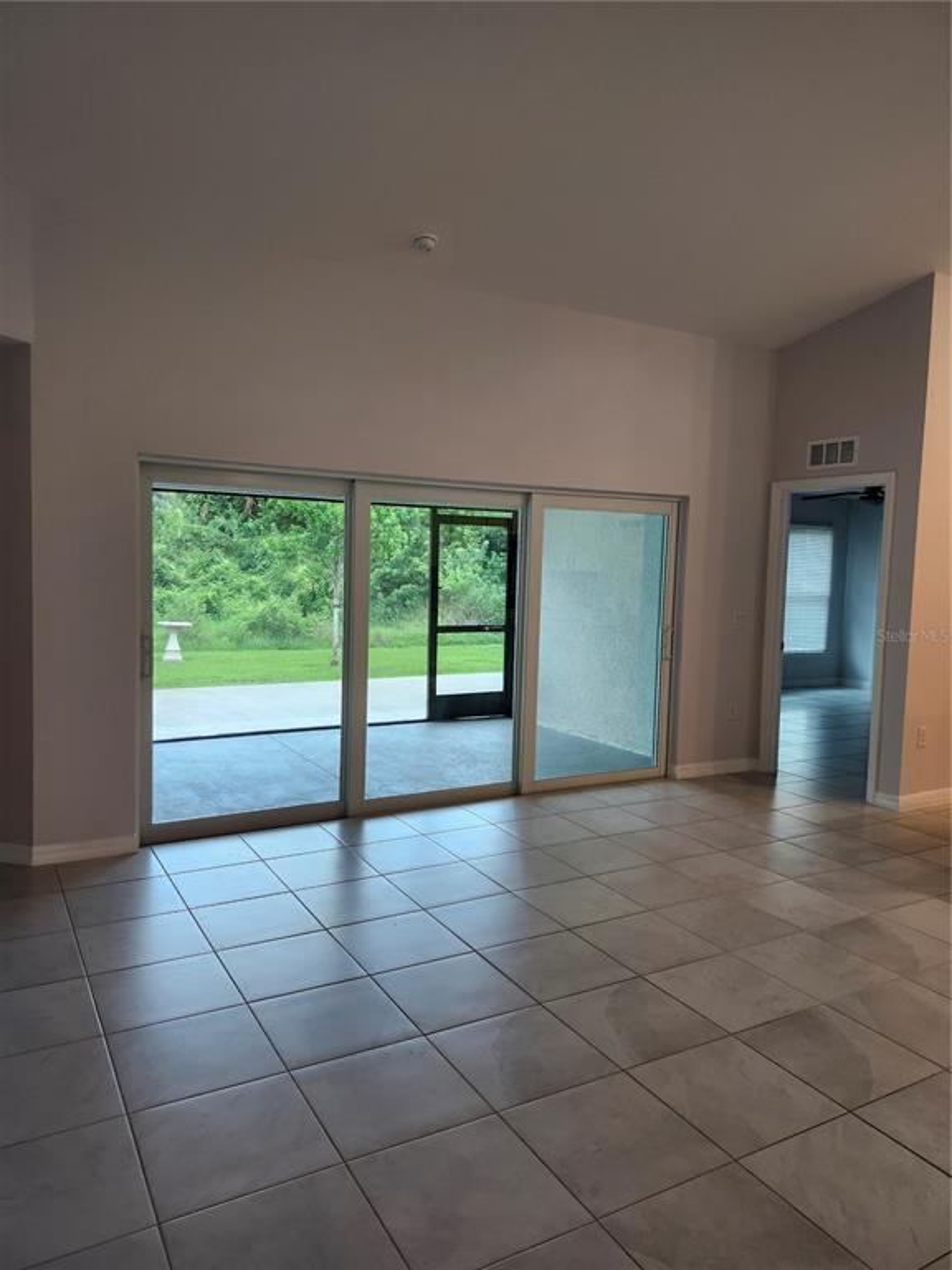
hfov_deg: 58.9
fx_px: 843
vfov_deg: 73.9
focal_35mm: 23
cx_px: 476
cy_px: 635
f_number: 1.8
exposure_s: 1/120
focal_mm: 5.54
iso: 125
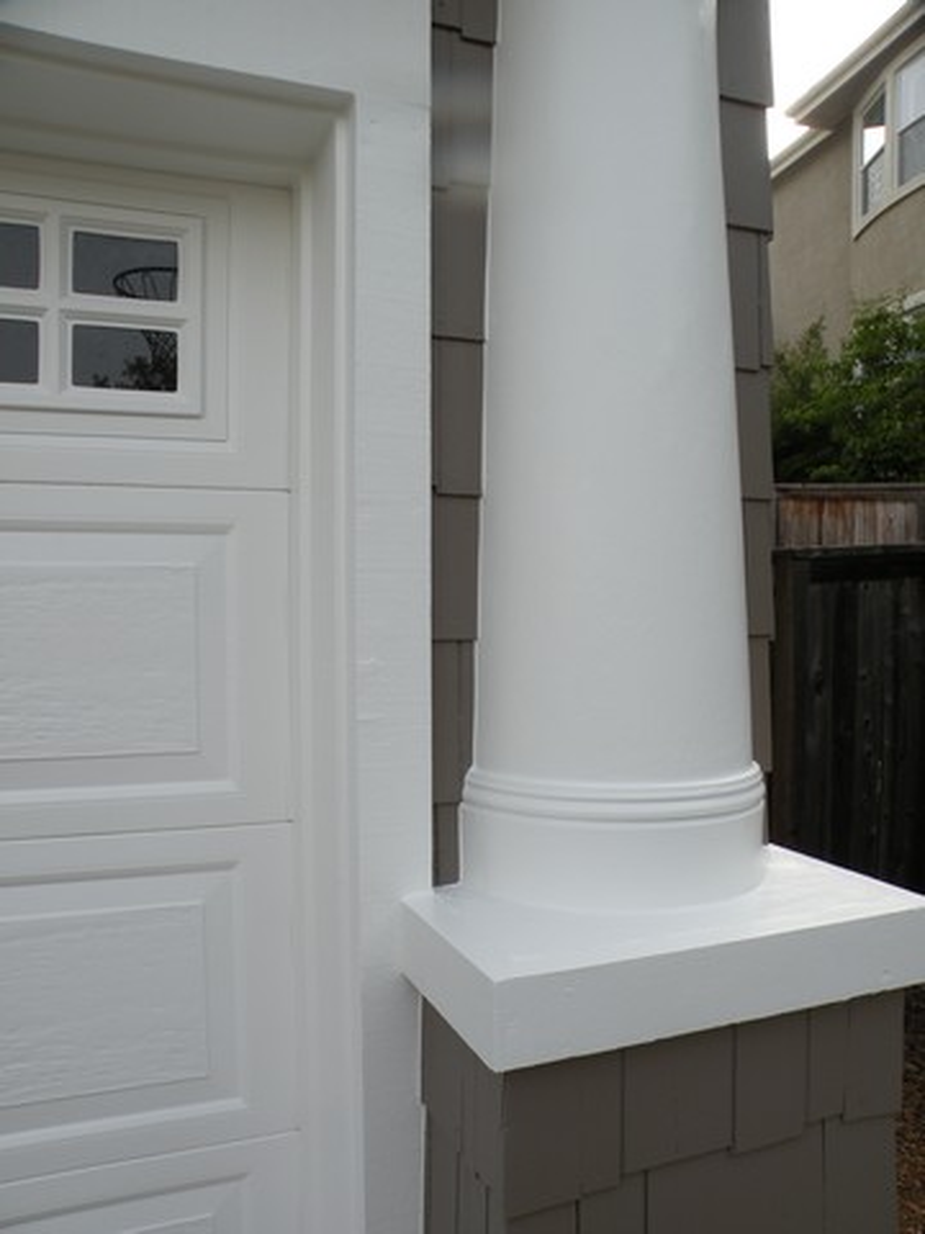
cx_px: 462
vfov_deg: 65.3
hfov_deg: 51.4
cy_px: 617
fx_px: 962
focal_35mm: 27
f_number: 5
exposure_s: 1/150
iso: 64
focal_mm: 4.7
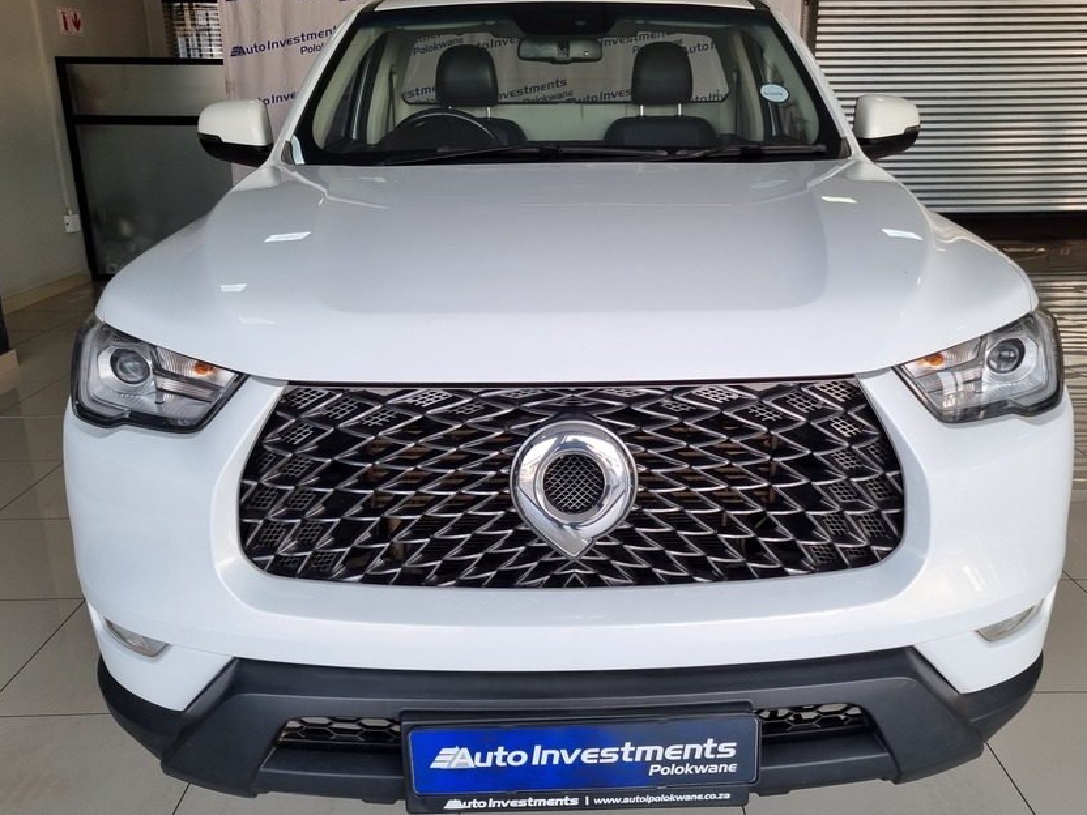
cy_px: 411
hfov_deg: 56.8
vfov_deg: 44.2
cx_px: 560
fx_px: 1005
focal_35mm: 32
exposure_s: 1/168
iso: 50
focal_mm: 5.4
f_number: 1.8
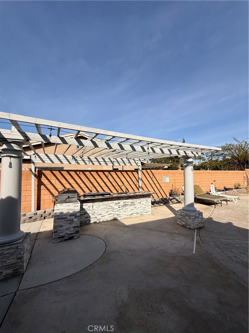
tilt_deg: +5.5
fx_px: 134
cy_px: 166
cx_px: 124
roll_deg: +0.4
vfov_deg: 102.1
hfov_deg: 85.7
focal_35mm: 14
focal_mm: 2.22
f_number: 2.2
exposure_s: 1/3460
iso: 50
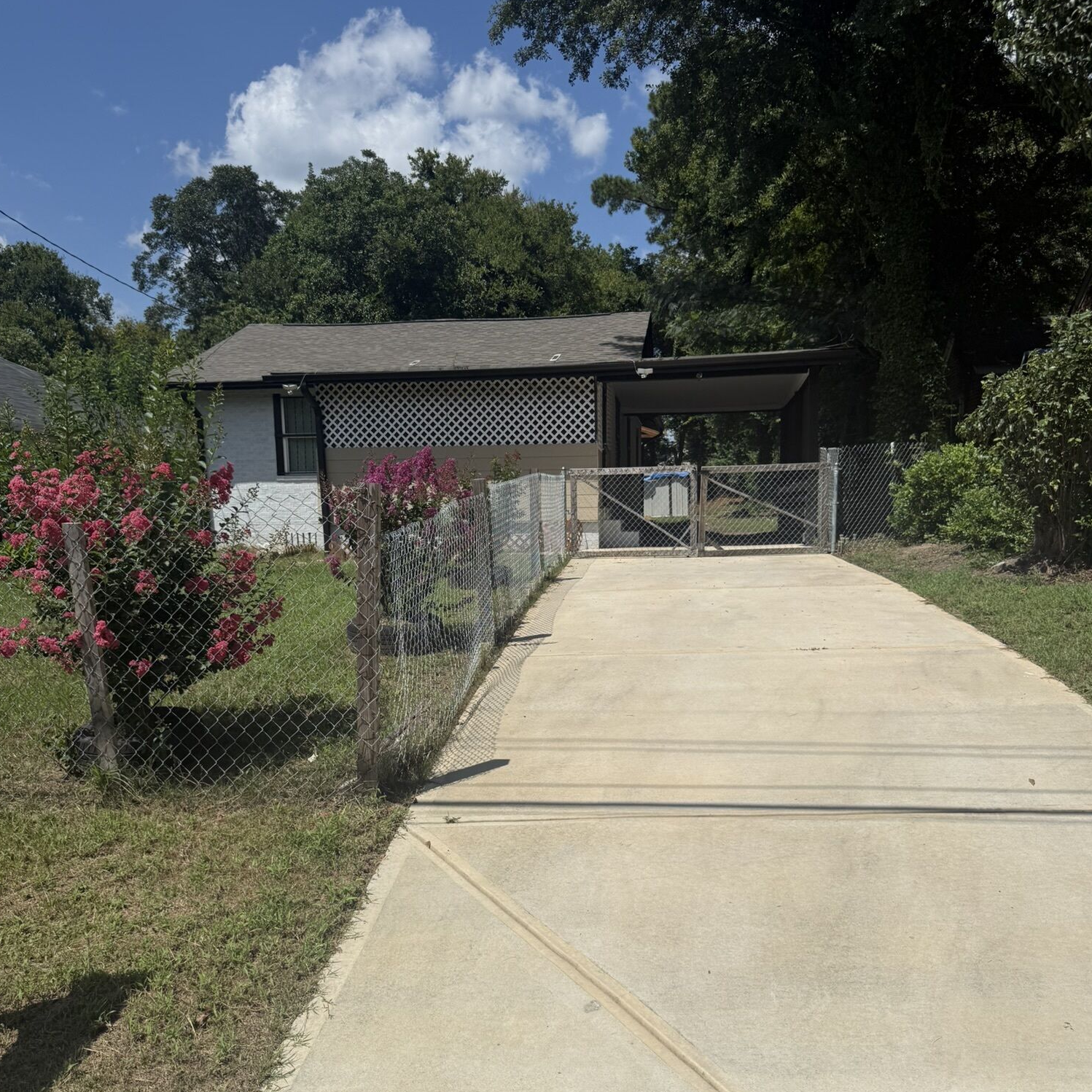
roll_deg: +1.2
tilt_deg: -6.6
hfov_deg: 55.6
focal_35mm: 29
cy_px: 647
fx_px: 1035
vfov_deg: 55.3
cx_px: 551
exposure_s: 1/10309
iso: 80
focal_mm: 6.76
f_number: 1.78
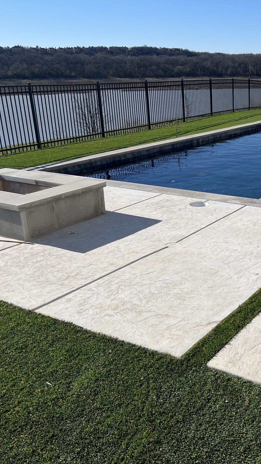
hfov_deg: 29.7
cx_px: 242
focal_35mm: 38
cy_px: 233
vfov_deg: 52.8
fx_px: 468
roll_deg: +1.2
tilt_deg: -18.1
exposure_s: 1/6579
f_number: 1.5
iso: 50
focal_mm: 5.7
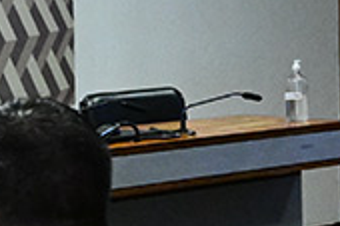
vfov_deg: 7.5
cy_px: 52
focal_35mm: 182
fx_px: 1717
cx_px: 382
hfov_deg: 11.1
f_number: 5
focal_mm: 24
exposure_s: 1/200
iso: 5000
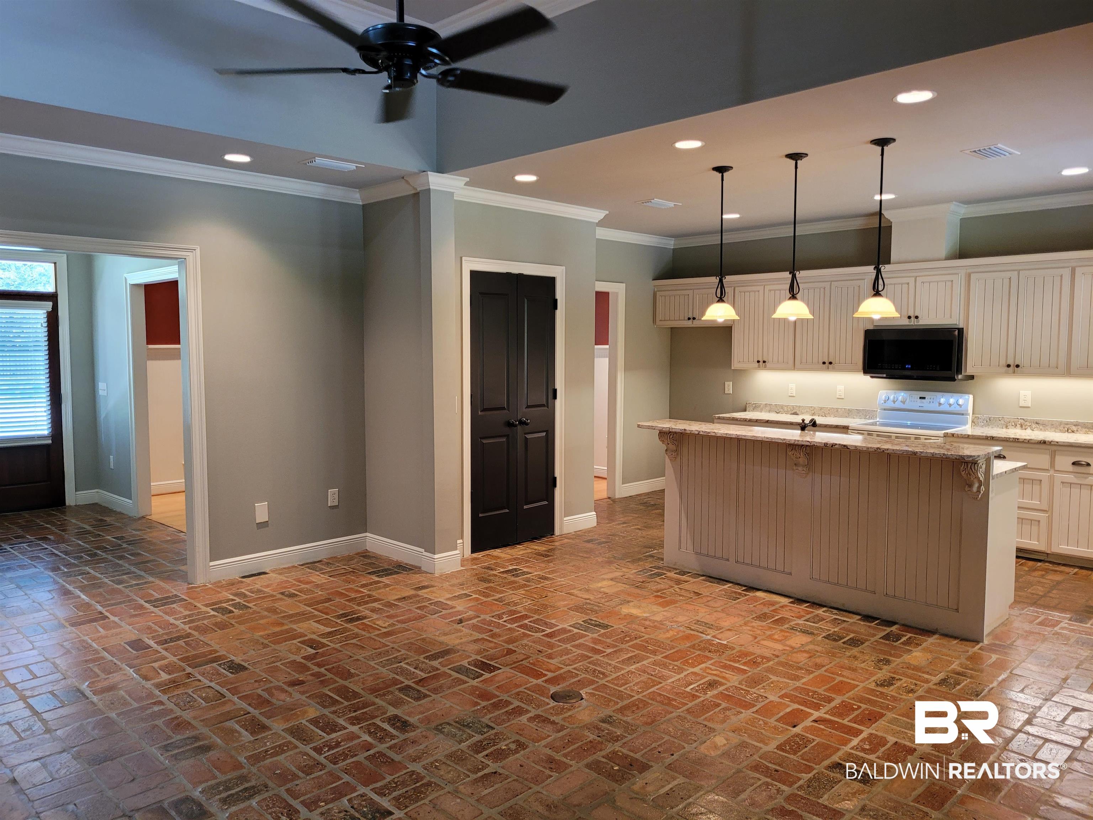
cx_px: 546
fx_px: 821
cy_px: 410
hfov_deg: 67.3
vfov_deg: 53.1
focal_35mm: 26
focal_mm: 5.4
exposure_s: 1/60
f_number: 1.8
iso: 200
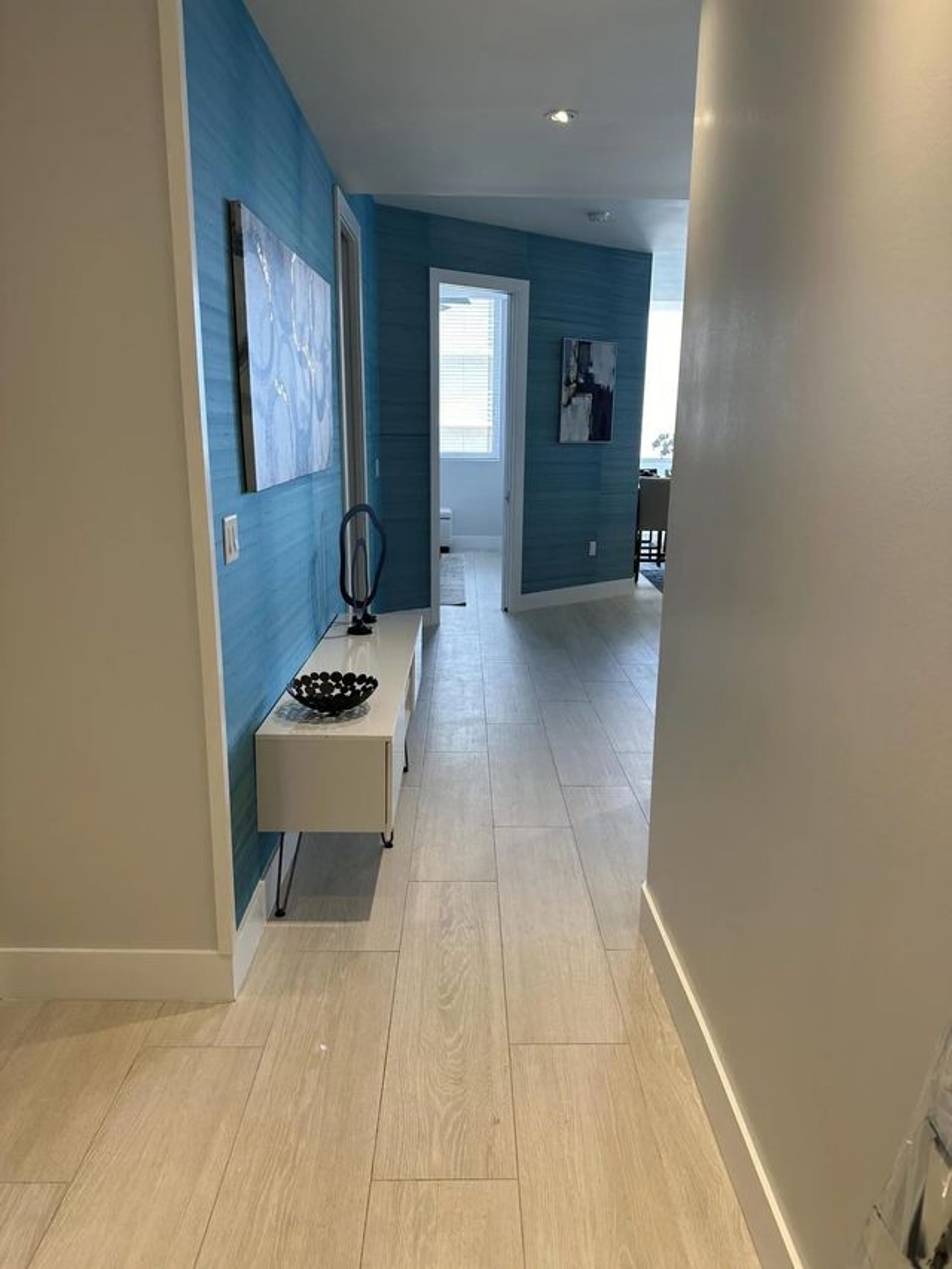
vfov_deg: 71.6
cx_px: 476
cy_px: 634
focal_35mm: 24
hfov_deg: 56.8
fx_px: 880
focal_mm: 6.86
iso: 125
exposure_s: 1/120
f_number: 1.78
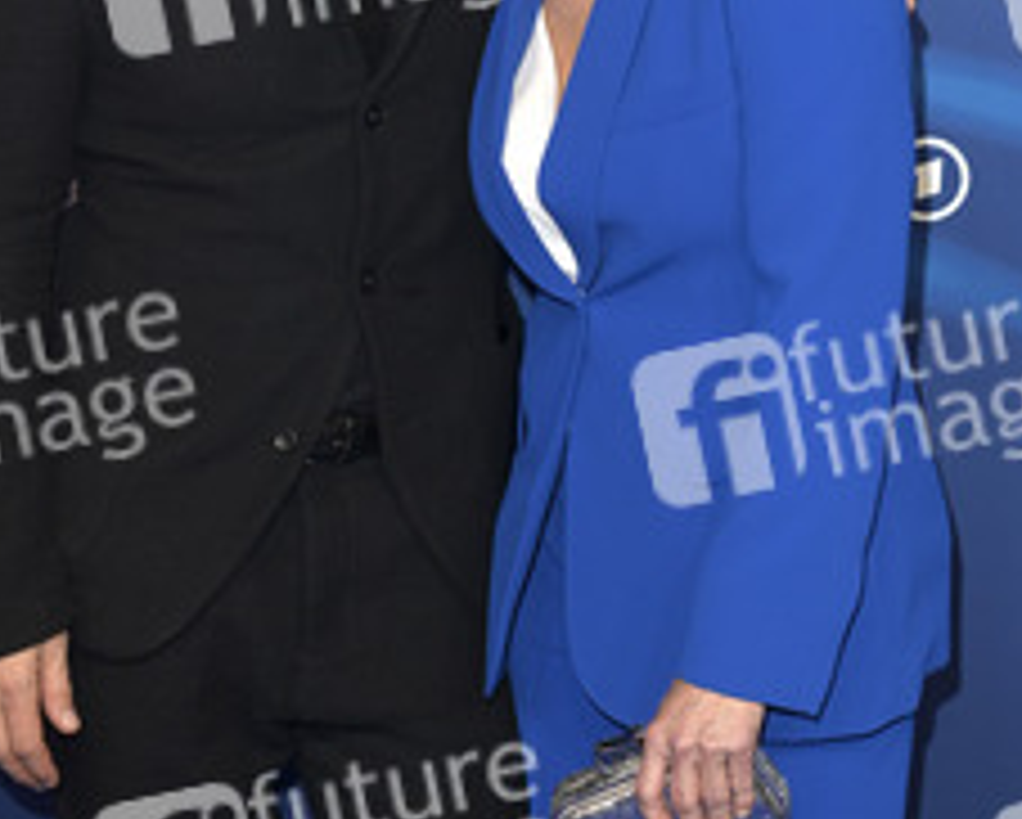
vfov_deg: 14.1
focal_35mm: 109
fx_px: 3300
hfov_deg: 17.6
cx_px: 455
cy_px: 176
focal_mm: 66
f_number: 5.6
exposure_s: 1/250
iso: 1000
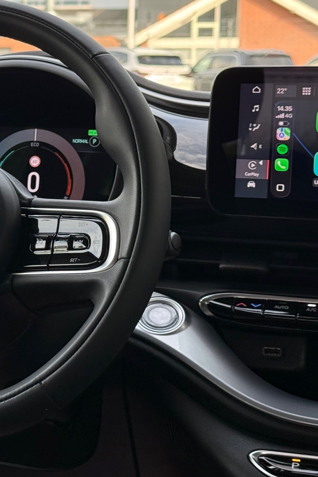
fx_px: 1271
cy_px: 212
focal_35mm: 96
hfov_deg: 13.7
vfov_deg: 21.2
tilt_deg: -7.0
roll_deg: +0.0
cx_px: -91
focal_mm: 6.76
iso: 100
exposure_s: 1/291
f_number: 1.78
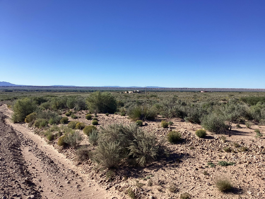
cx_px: 132
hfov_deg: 58.4
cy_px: 100
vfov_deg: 45.4
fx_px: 237
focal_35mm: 31
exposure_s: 1/1773
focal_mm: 3.3
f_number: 2.4
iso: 25
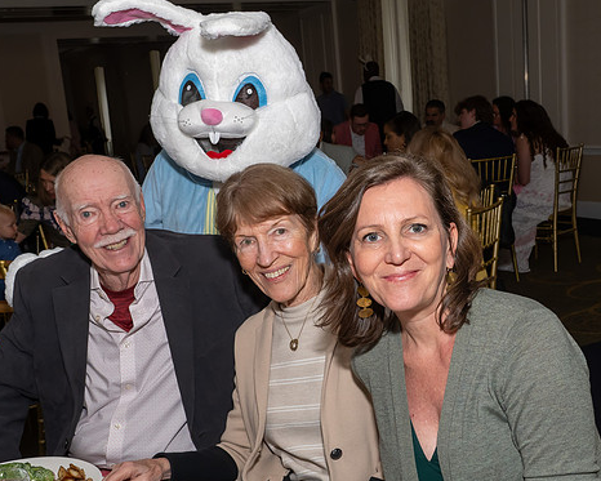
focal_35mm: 50
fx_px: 890
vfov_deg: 30.1
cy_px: 300
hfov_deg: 37.2
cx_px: 353
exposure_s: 1/250
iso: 500
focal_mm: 22
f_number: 8
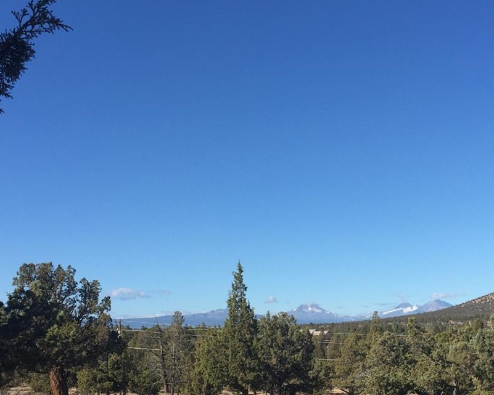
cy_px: 275
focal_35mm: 53
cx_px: 327
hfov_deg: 35.0
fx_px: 775
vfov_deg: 28.4
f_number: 2.2
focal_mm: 4.15
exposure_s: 1/1883
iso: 32
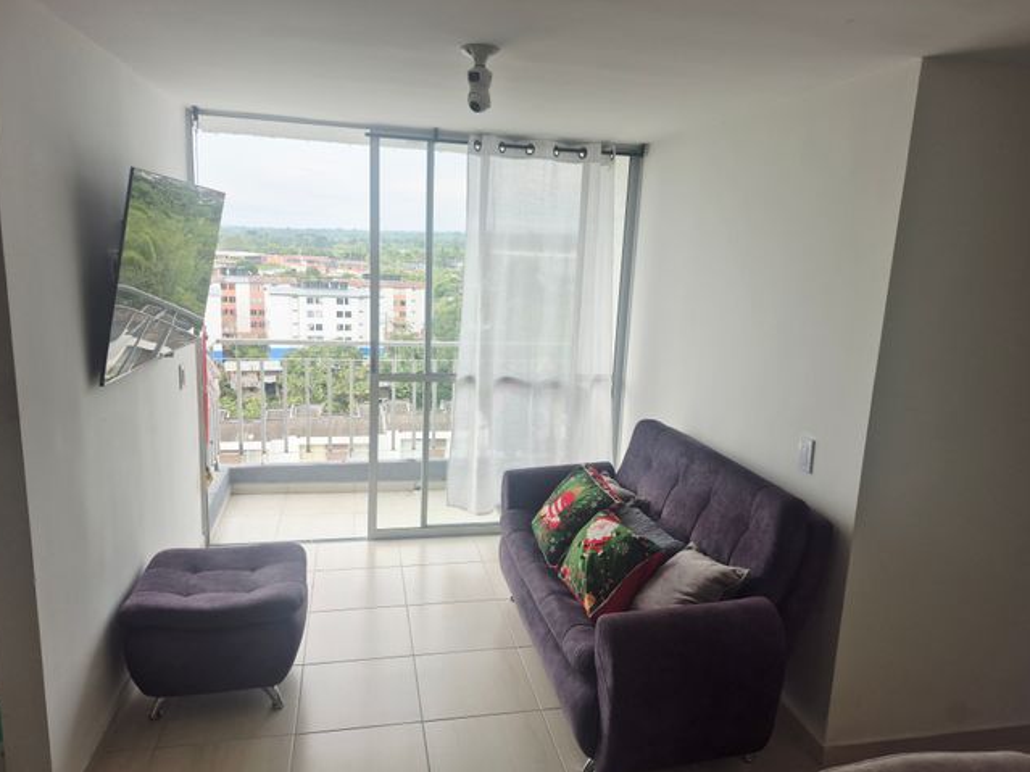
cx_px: 515
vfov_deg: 56.8
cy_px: 388
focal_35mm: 24
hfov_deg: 71.6
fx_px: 714
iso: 25
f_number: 1.8
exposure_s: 1/180
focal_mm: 5.4
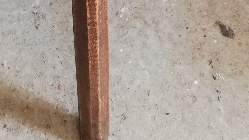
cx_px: 74
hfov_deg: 23.0
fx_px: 608
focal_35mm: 92
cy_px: -96
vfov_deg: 12.3
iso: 80
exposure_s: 1/50
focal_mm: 3.81
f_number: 2.2
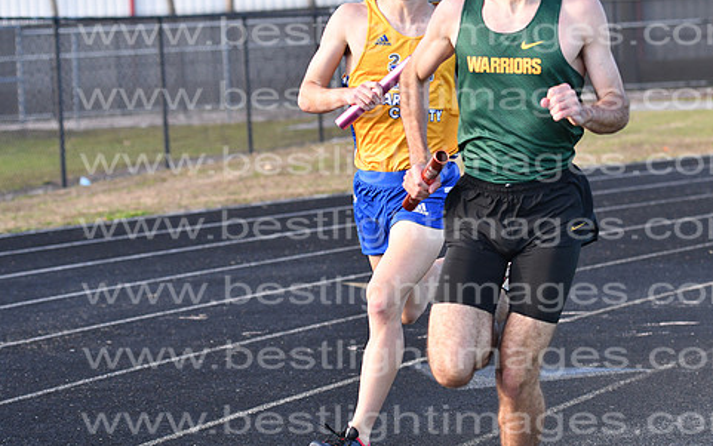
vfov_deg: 10.2
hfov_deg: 16.2
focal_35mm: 129
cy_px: 196
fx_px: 2508
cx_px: 418
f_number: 4
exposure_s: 1/2000
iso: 1000
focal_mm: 70
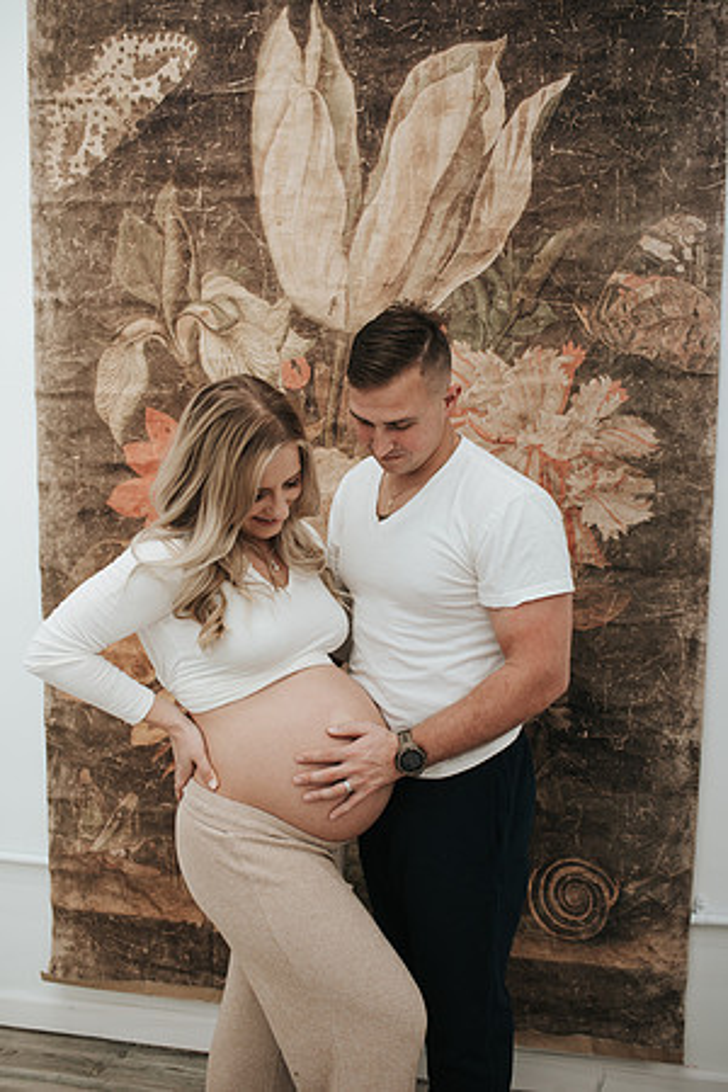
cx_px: 364
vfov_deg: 54.4
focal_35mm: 35
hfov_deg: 37.9
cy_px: 546
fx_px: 1062
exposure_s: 1/250
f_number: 2.8
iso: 450
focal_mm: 35
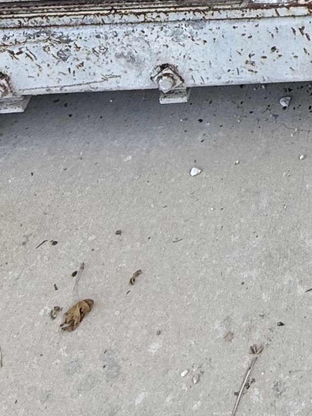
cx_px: 435
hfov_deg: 20.2
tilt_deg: -19.9
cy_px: -289
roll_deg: -1.5
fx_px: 781
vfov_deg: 21.8
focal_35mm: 65
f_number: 2.2
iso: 50
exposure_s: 1/265
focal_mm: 2.22
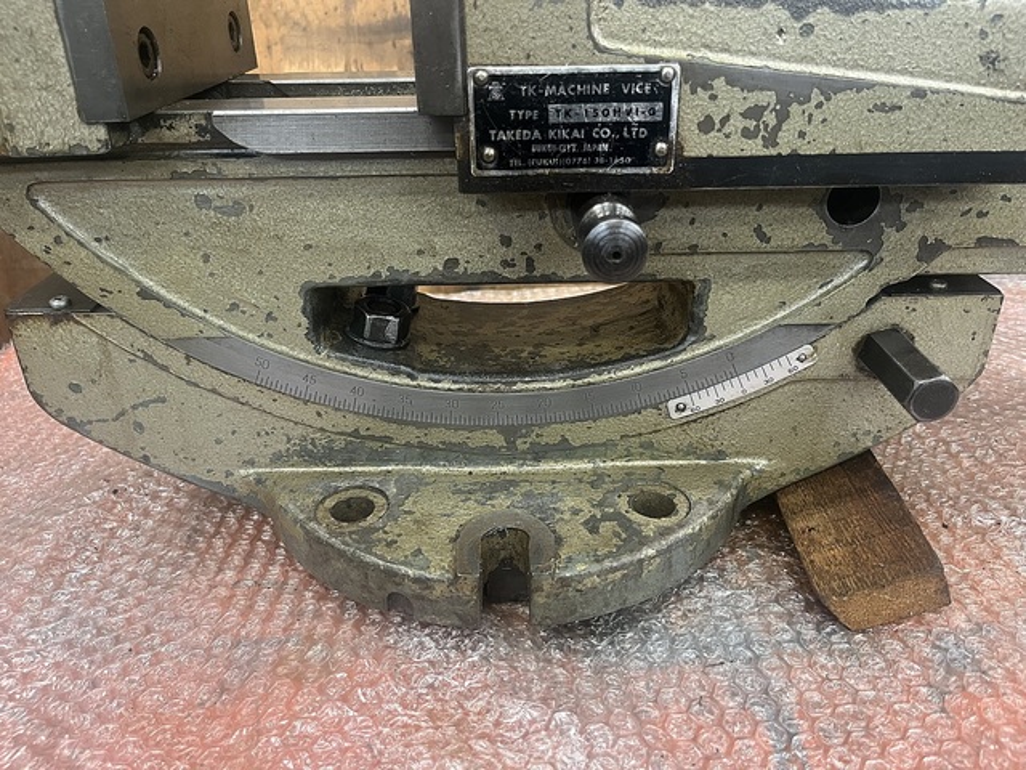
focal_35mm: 26
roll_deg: +3.3
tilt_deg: -29.4
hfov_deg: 67.3
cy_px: 385
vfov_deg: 53.1
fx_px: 771
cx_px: 513
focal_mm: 5.1
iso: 320
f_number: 1.6
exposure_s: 1/60
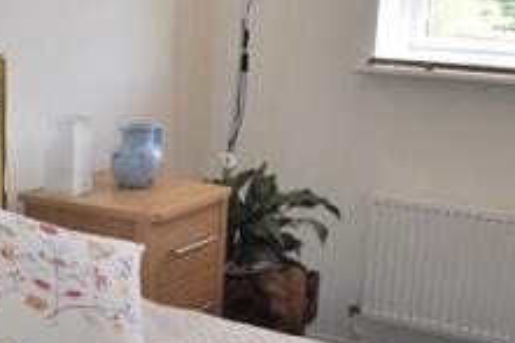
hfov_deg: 24.1
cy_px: 284
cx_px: -16
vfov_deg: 16.9
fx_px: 1144
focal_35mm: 80
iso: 500
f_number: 3.5
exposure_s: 1/125
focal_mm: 18
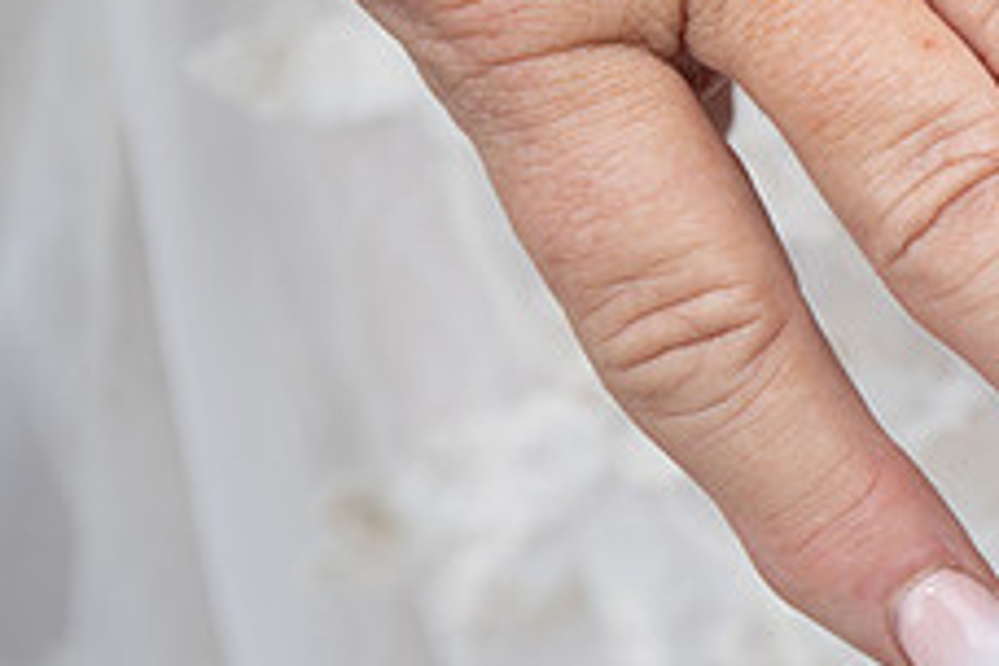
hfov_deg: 23.3
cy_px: 46
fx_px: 2192
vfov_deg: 17.0
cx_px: 1227
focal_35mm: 79
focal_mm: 31
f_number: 4.5
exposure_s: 1/80
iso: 200
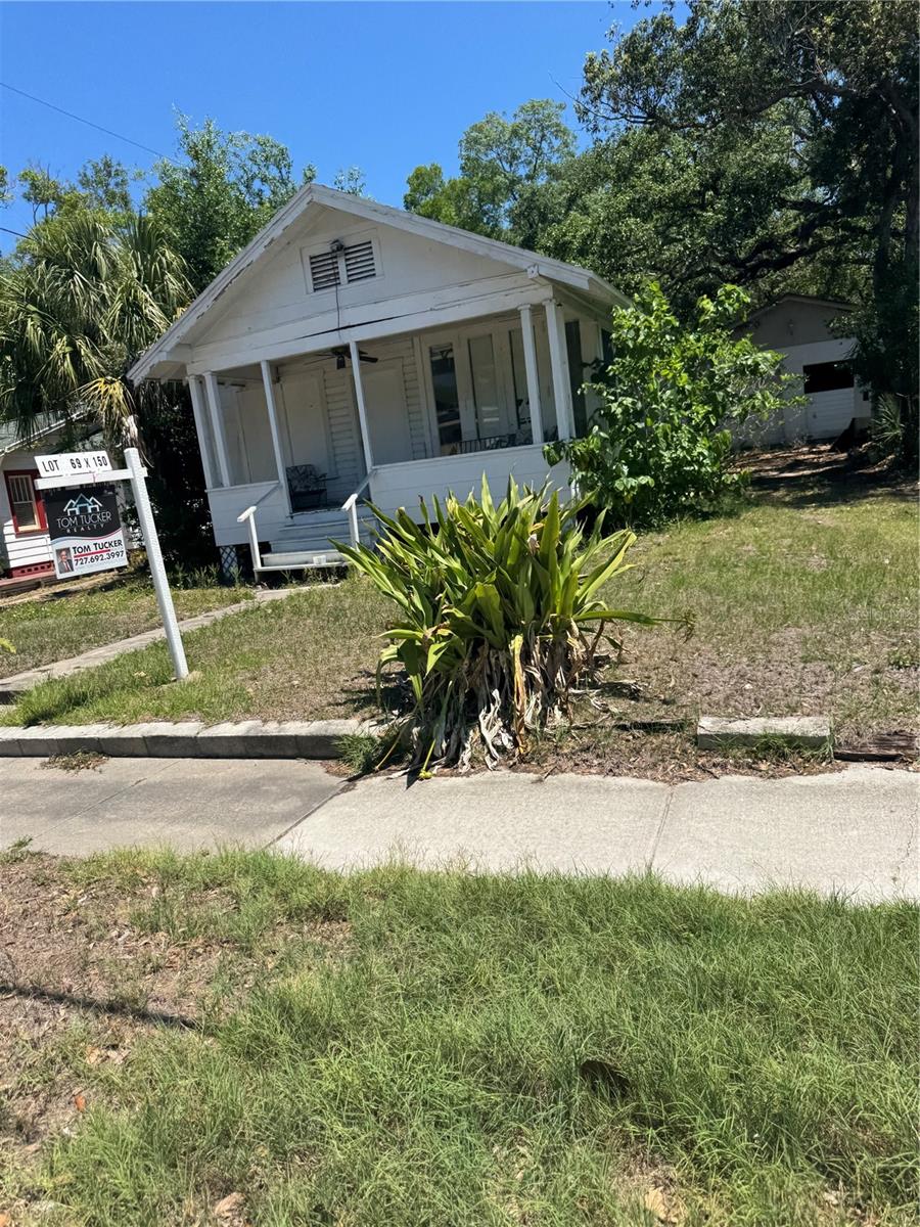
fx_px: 850
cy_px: 614
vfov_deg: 71.6
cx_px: 460
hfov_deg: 56.8
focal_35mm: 24
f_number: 1.78
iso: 80
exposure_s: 1/4049
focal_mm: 6.76
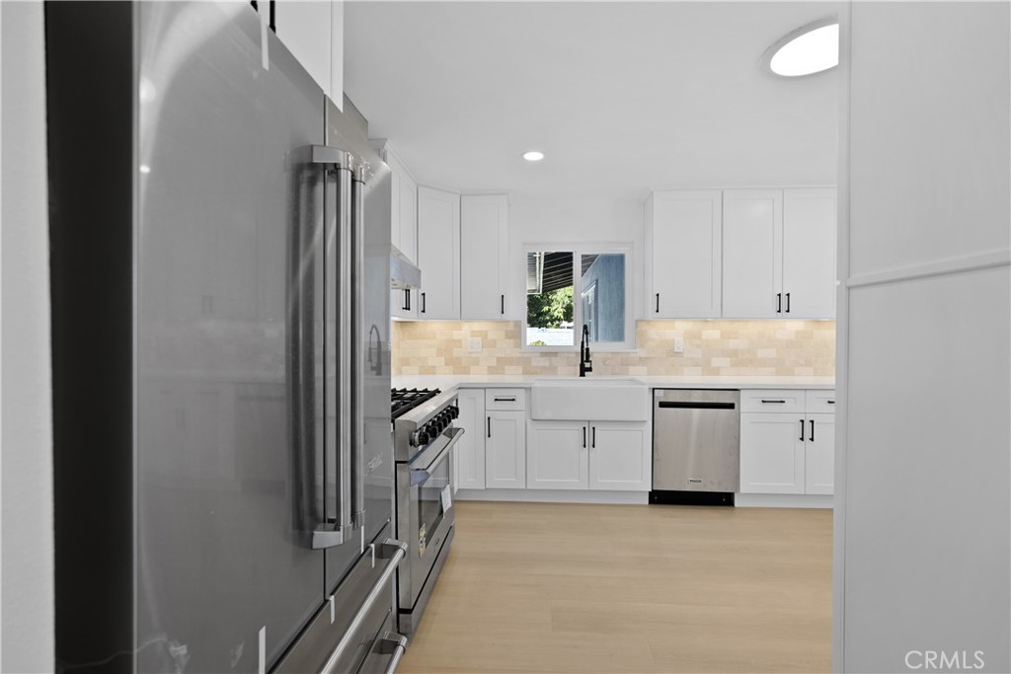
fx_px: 463
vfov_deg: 72.1
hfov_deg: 95.0
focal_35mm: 16
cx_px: 506
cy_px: 337
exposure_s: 1/15
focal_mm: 16.5
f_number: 4
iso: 200
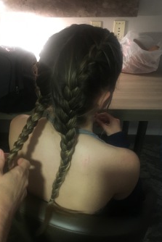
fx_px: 223
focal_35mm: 33
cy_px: 131
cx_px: 77
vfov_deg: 57.1
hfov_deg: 40.0
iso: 200
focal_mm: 4.15
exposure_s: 1/15
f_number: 2.2
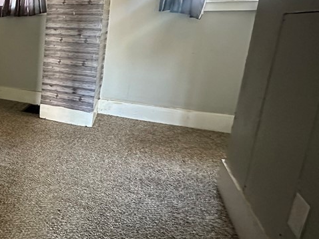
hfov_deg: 47.0
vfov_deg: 46.0
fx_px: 276
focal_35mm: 30
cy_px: 77
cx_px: -17
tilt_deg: -11.1
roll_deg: -0.6
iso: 1250
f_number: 2.2
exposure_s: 1/48
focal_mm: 2.22
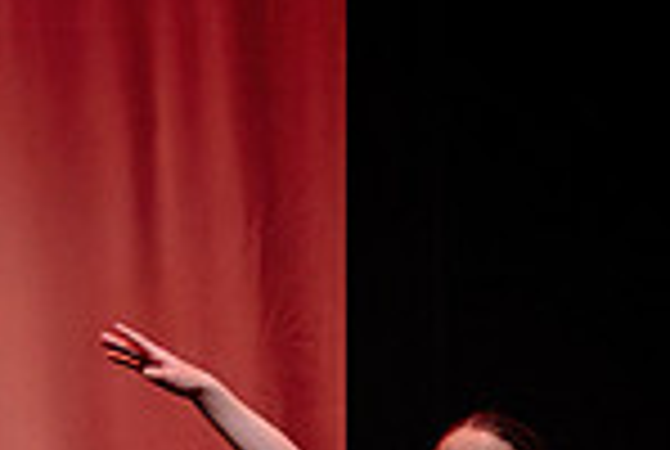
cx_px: -558
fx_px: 11375
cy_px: 571
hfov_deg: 3.4
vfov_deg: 2.3
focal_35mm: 610
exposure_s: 1/640
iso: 1250
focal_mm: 135
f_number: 2.8
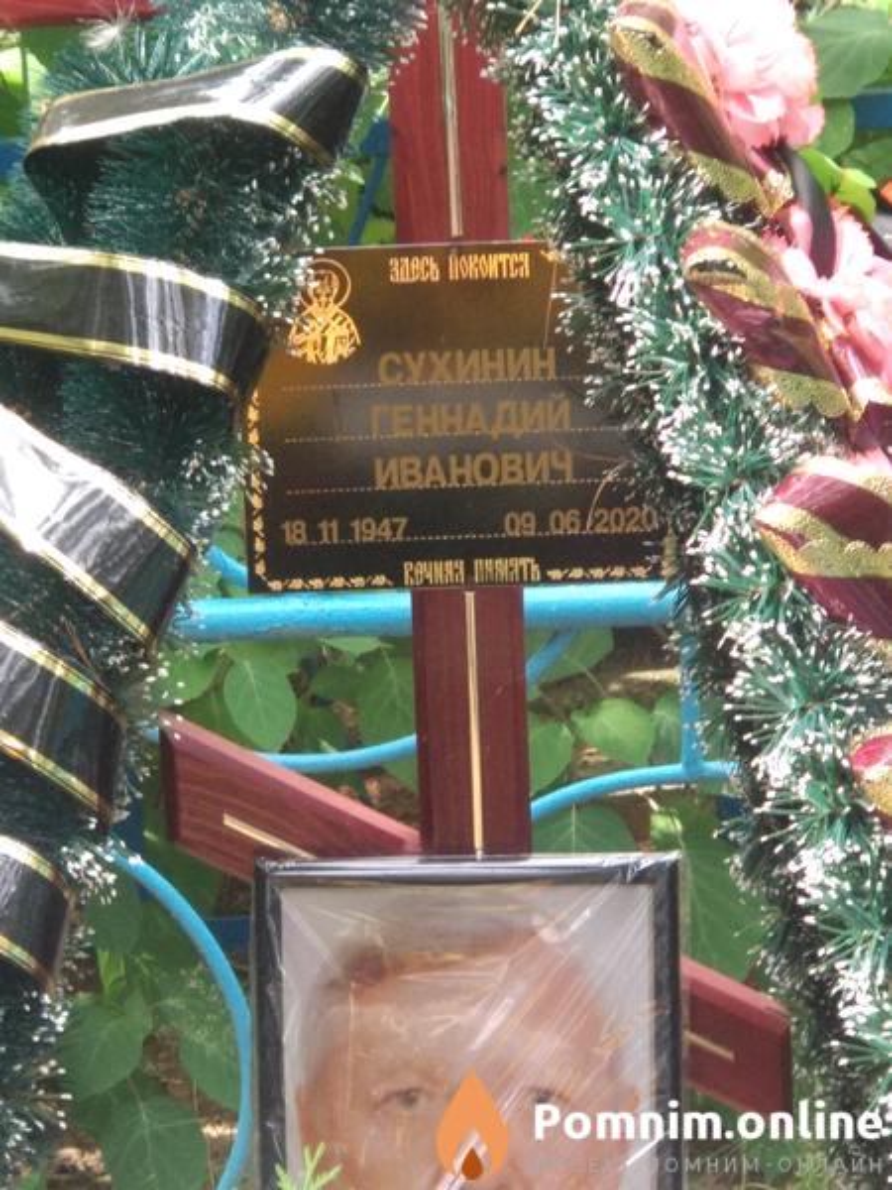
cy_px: 595
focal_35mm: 52
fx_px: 1787
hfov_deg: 28.0
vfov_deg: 36.8
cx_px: 446
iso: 250
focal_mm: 5.99
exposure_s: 1/60
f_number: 2.6
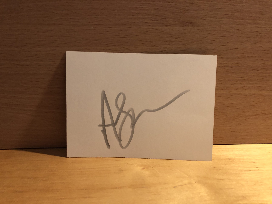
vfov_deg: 49.7
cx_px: 136
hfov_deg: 63.4
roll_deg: -0.8
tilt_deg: -20.4
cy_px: 102
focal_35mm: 28
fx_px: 220
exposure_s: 1/17
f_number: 1.8
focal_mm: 3.99
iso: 80
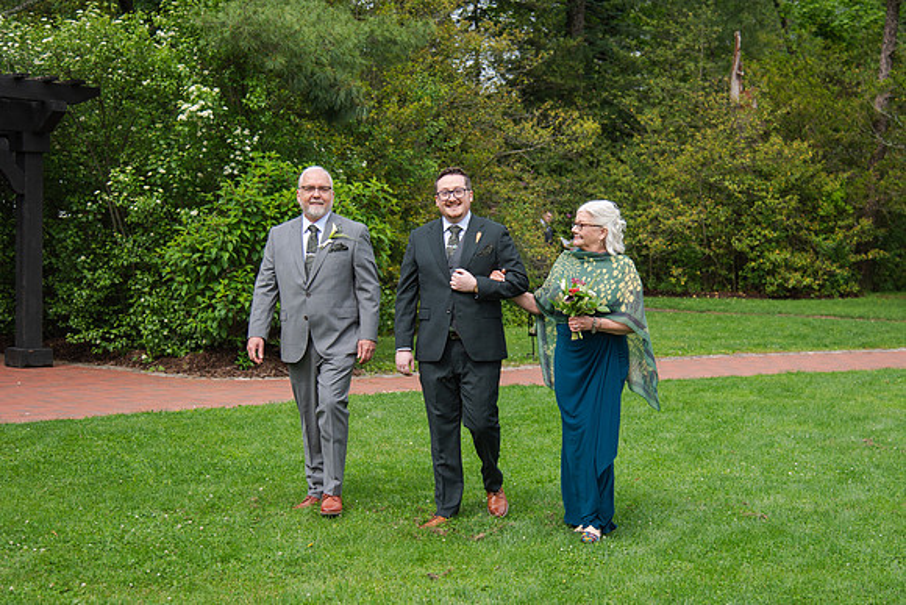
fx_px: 1559
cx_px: 474
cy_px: 308
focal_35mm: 62
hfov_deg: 32.4
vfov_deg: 21.9
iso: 110
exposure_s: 1/400
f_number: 4
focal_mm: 48
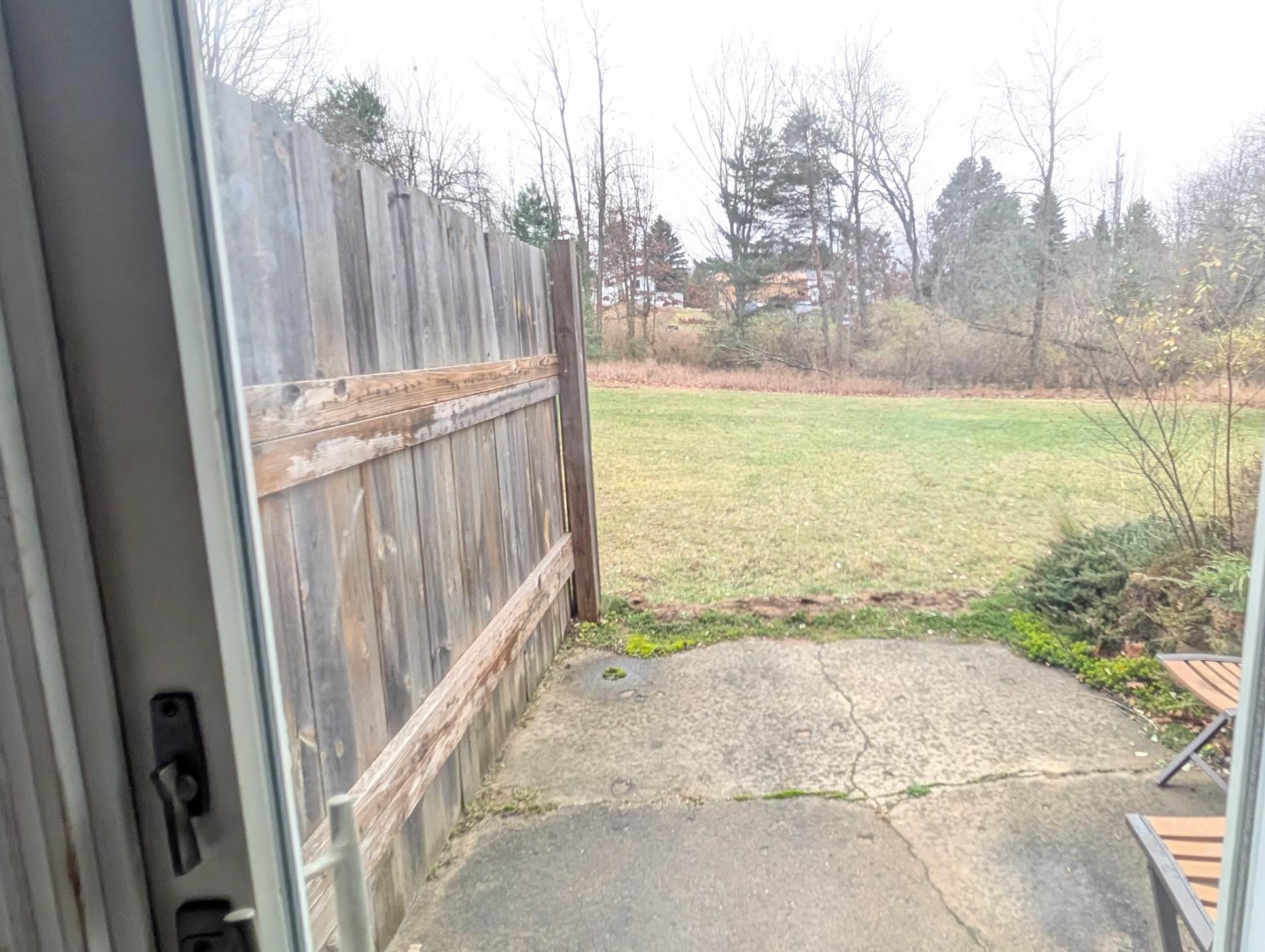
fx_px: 695
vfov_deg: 68.8
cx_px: 843
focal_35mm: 19
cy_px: 461
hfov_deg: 81.7
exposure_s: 1/120
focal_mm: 2.02
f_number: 1.7
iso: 112
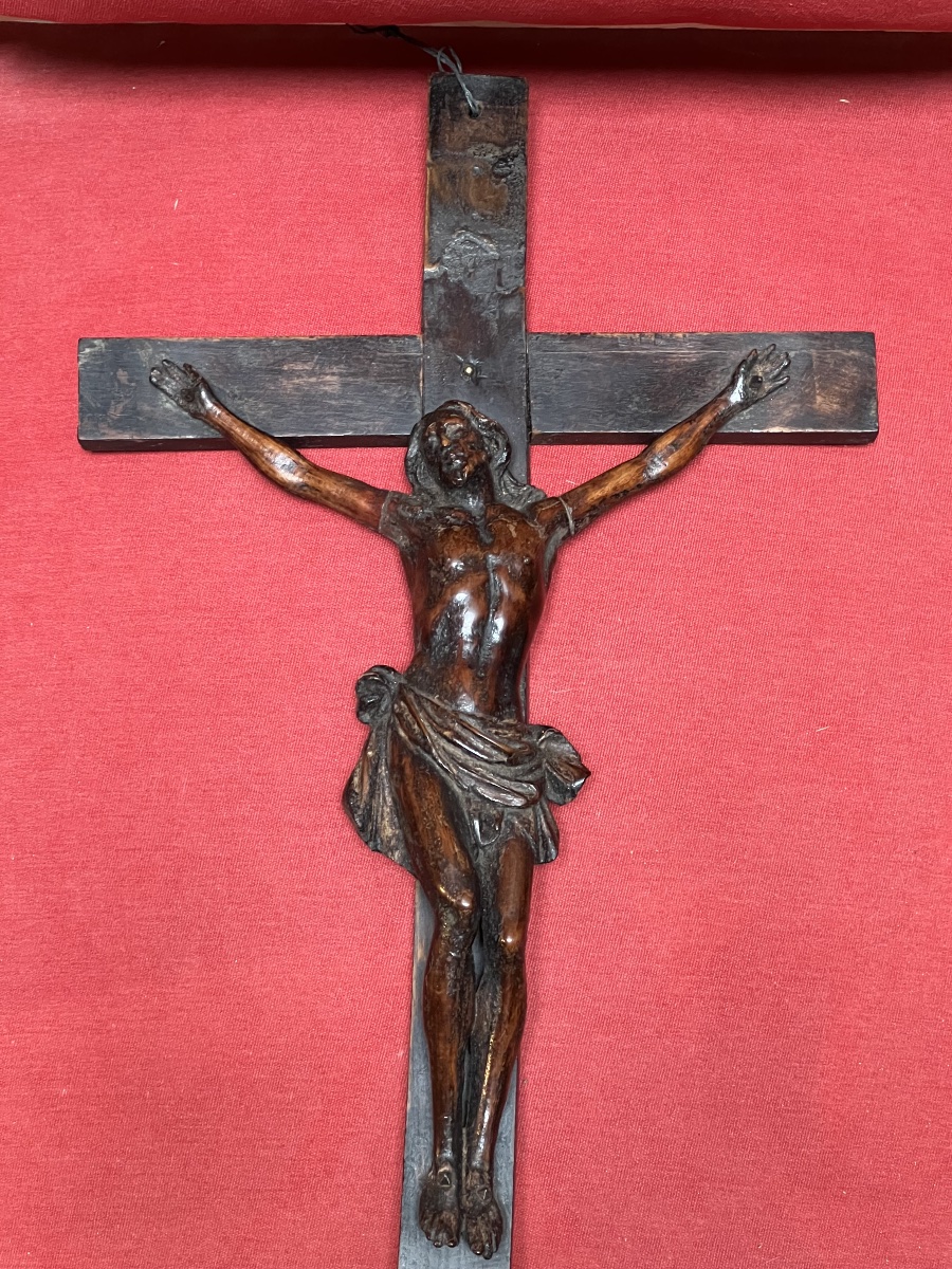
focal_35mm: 77
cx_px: 476
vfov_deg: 25.3
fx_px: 2824
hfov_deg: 19.1
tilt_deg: -79.6
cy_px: 634
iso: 640
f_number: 2.8
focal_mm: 9
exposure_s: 1/50
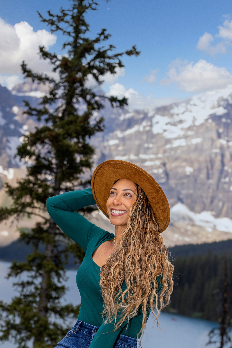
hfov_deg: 23.0
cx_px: 108
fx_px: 570
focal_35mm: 59
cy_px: 212
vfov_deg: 33.8
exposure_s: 1/200
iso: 100
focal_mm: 44
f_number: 3.2
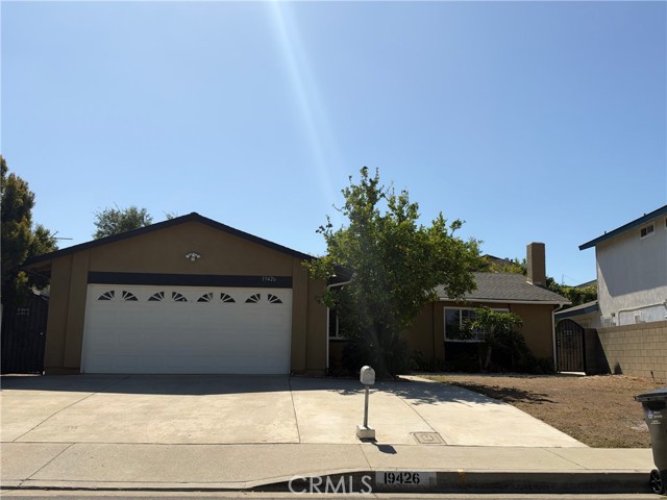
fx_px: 636
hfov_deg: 55.4
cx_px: 334
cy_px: 250
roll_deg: -1.4
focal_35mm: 33
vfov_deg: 42.9
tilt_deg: +9.4
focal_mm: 6.93
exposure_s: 1/7143
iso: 64
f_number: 1.8
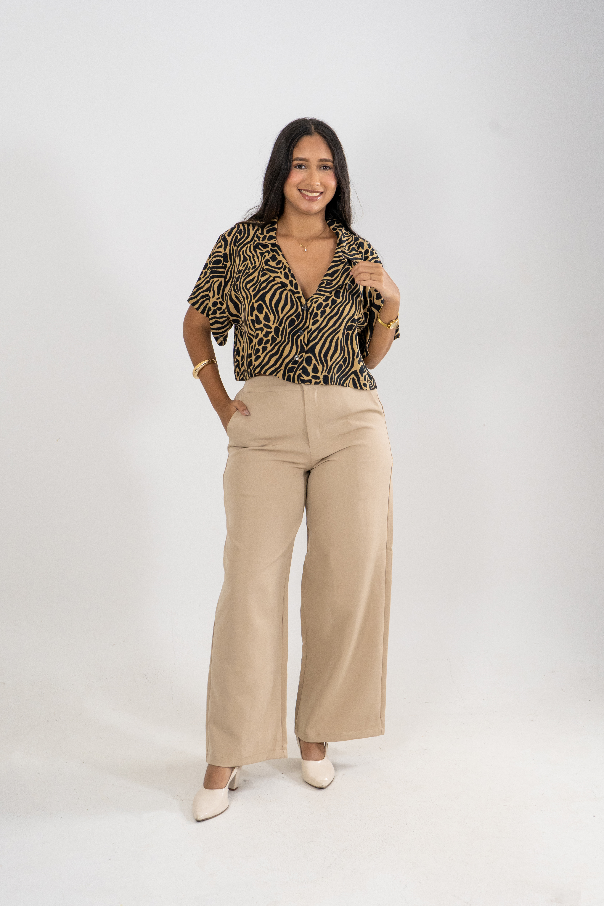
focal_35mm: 45
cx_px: 302
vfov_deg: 43.6
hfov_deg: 29.9
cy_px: 453
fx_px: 1132
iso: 2500
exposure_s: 1/160
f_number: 5.6
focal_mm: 45
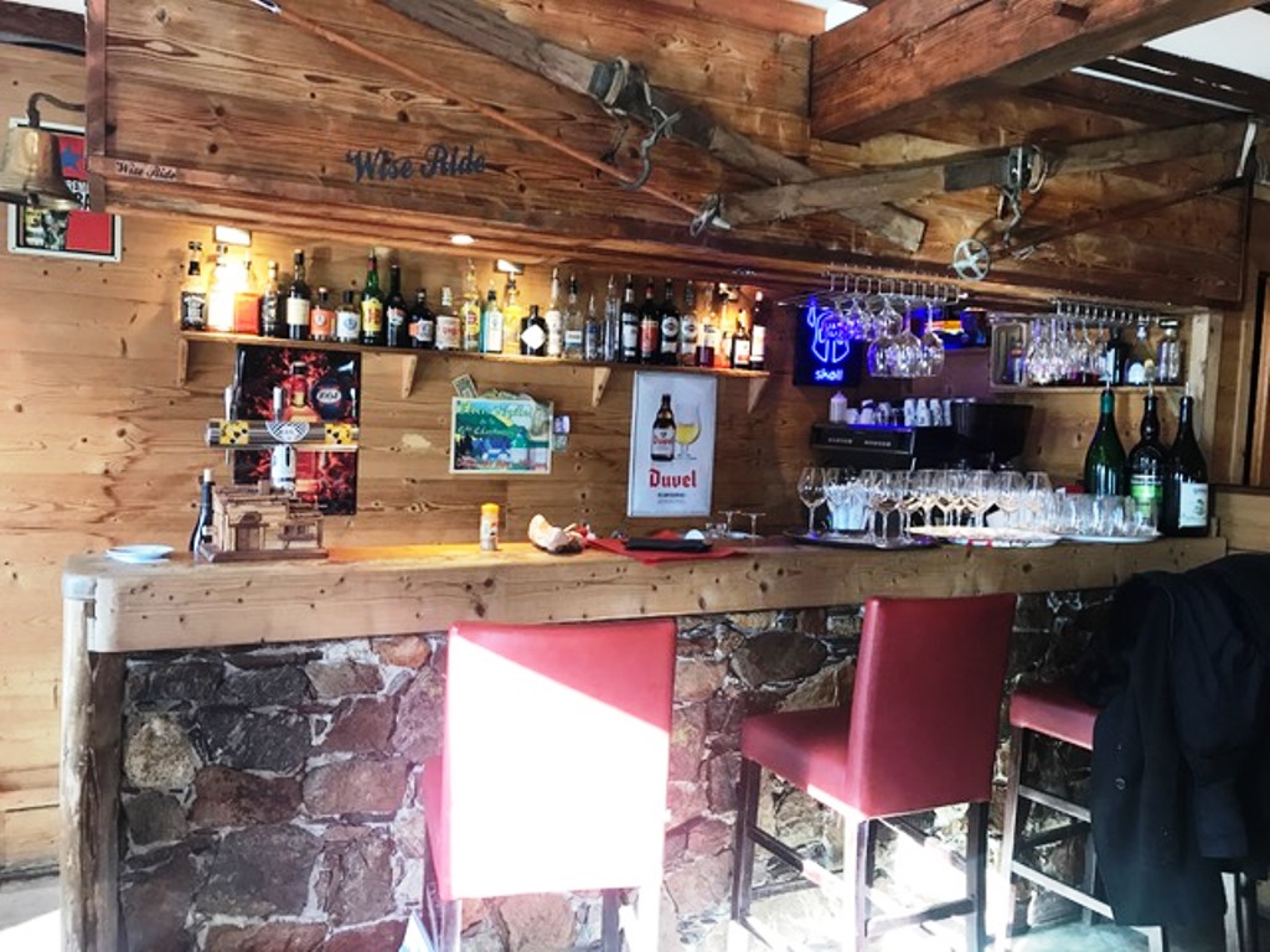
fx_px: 1027
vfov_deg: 49.7
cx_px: 635
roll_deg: -2.9
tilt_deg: -2.5
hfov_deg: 63.4
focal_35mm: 28
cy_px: 476
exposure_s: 1/25
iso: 40
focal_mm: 3.99
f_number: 1.8
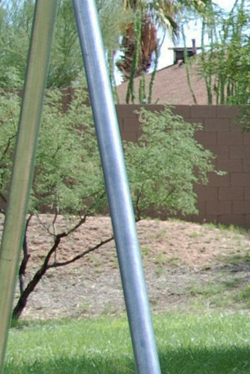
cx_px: 952
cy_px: 194
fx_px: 2896
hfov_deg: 4.6
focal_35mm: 278
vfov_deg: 7.4
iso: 100
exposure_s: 1/160
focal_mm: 36
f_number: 6.3
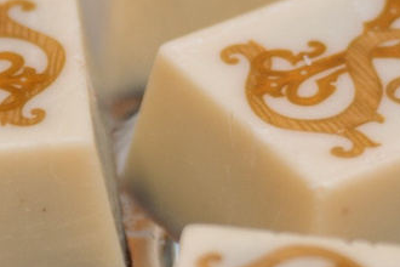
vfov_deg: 2.1
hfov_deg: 3.1
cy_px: 218
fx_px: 7288
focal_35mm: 656
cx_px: -388
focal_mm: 83
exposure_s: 1/160
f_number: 2.7
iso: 320
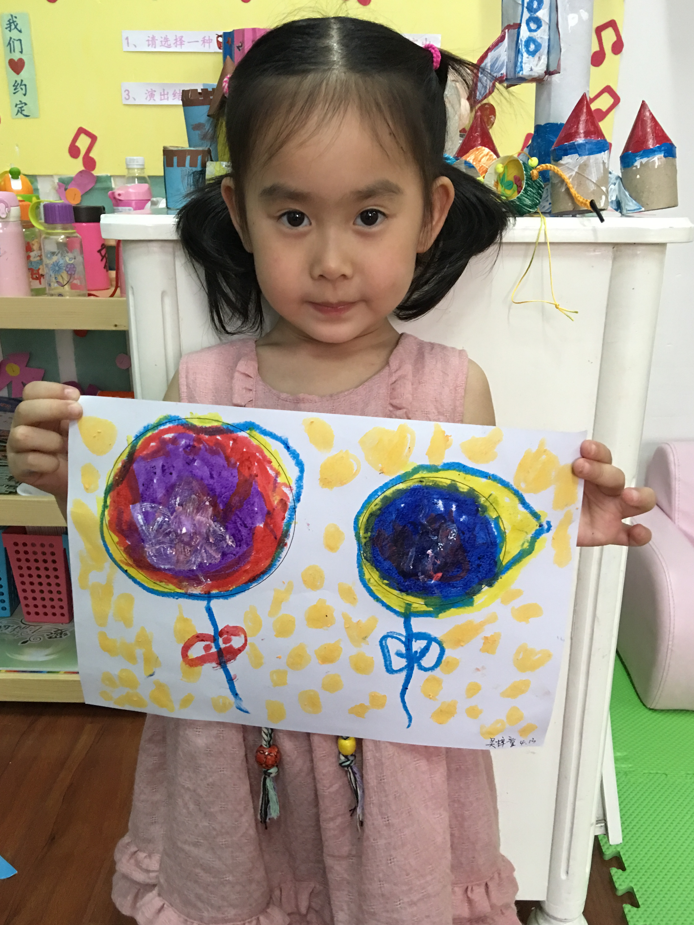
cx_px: 339
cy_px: 490
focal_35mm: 31
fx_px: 829
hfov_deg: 45.4
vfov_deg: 58.3
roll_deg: -1.0
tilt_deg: -18.7
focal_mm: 4.15
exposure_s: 1/17
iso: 125
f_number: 2.2
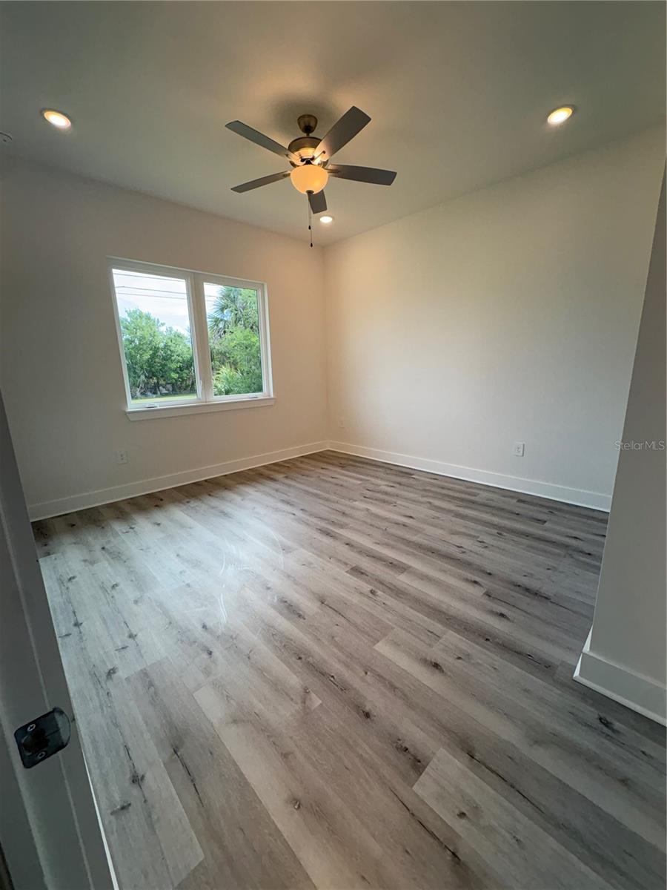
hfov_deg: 85.7
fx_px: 360
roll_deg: -0.5
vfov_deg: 102.1
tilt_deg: -12.3
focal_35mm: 14
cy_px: 445
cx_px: 334
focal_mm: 2.22
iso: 64
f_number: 2.2
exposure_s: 1/216
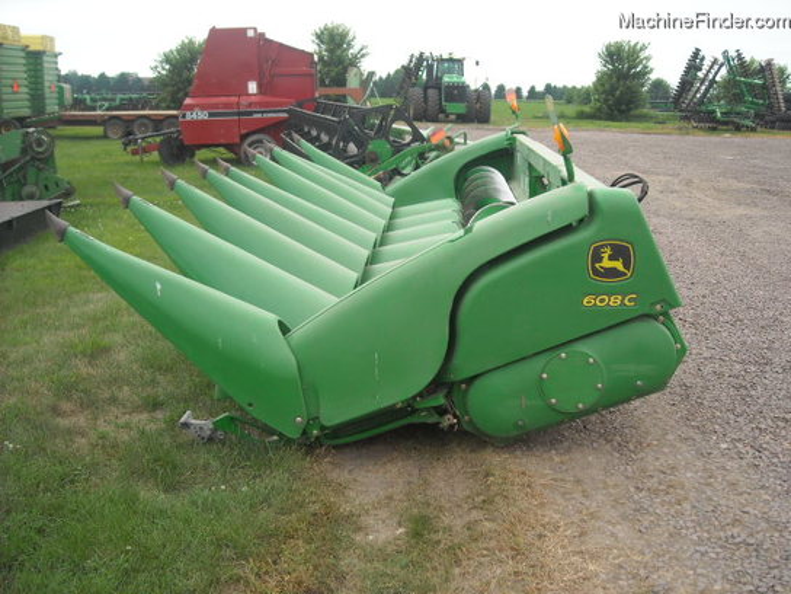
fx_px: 1005
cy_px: 297
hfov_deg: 42.9
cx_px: 396
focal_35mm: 44
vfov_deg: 32.9
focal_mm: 7.1
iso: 64
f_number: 3.1
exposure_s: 1/239
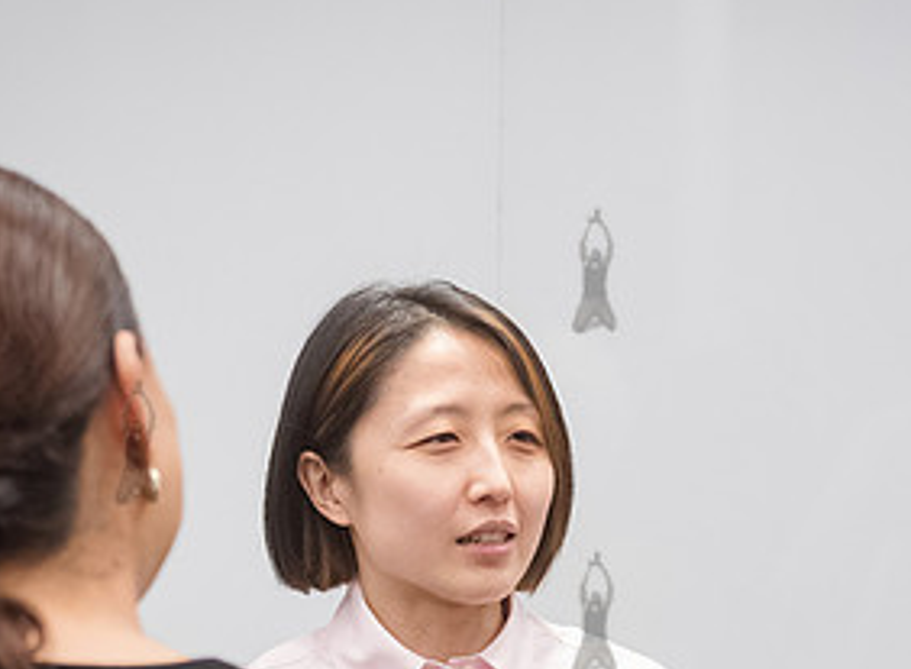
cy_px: 582
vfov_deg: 7.3
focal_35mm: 199
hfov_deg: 10.0
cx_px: 598
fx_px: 5197
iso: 4000
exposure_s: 1/320
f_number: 4.5
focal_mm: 80
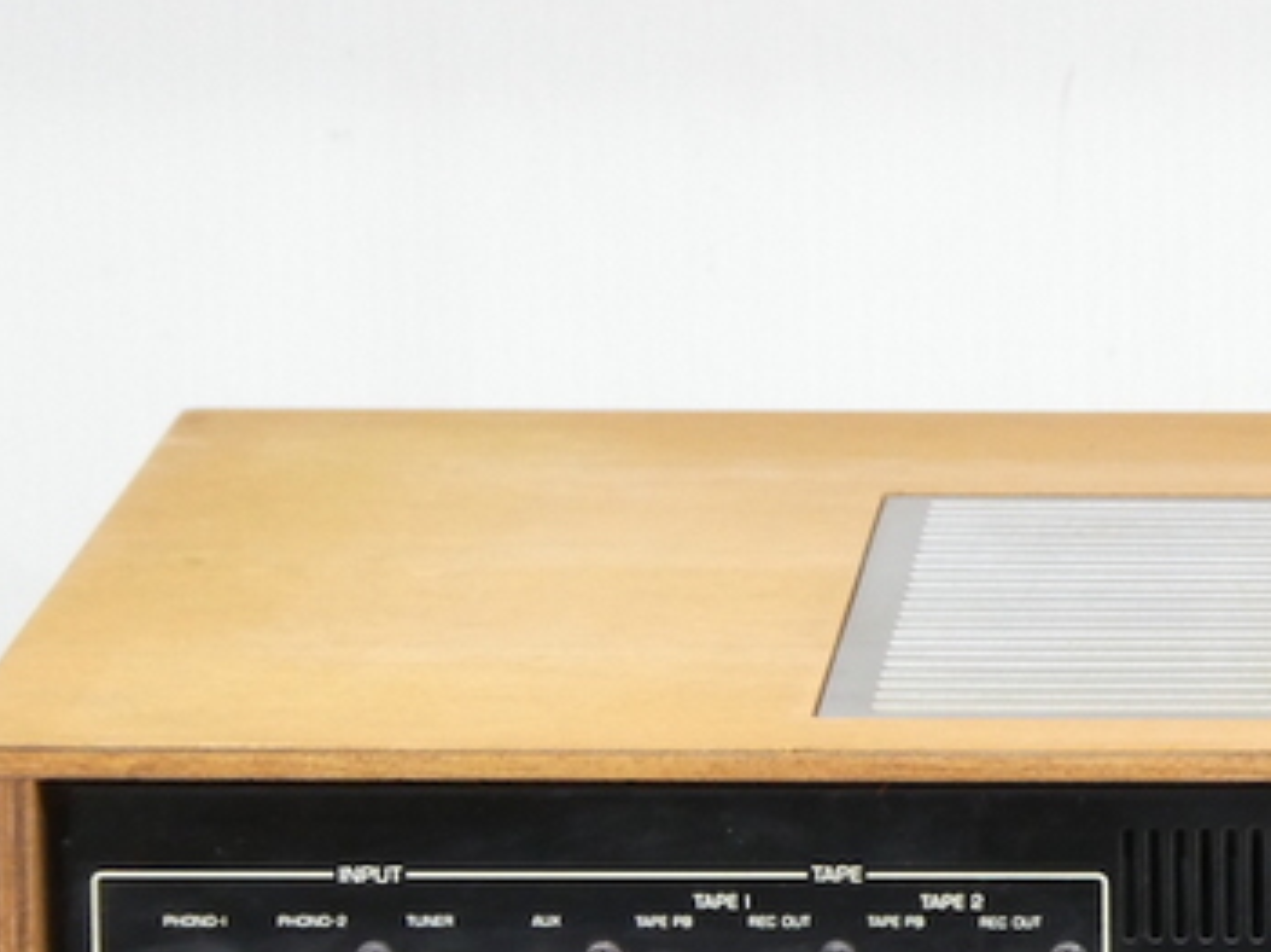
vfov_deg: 5.1
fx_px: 10644
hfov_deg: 6.8
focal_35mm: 290
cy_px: 1039
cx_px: 1438
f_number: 5.1
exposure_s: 1/6
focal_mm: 19
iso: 200
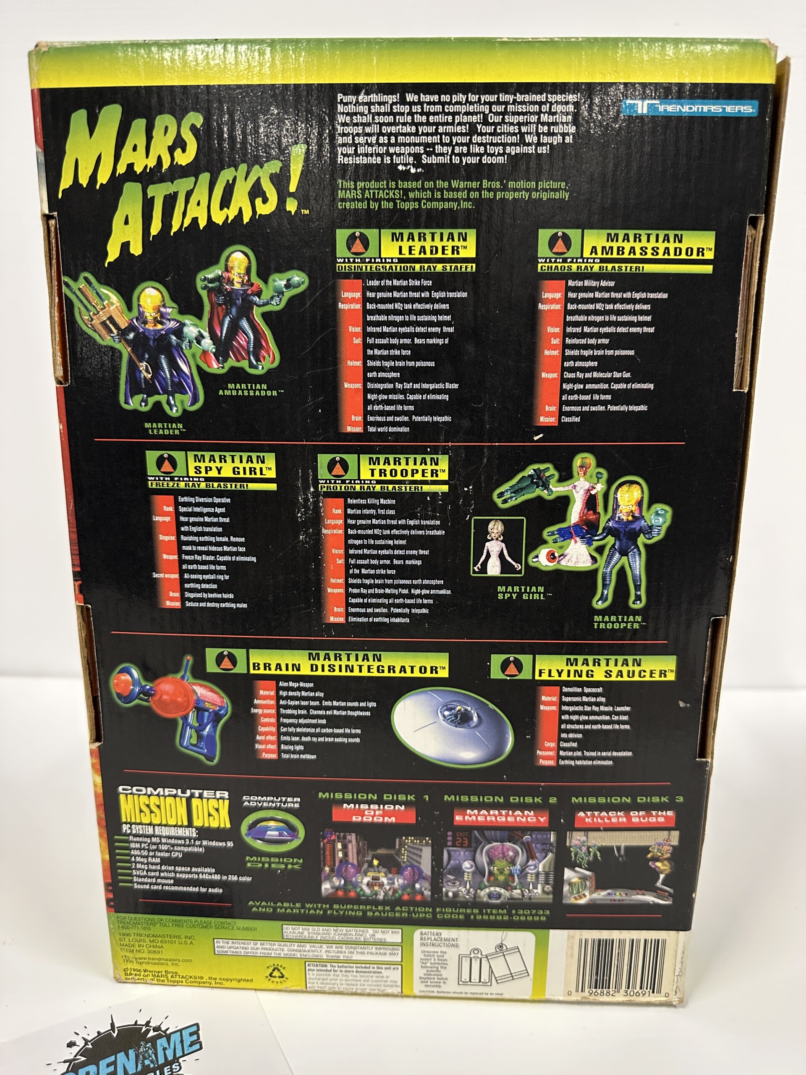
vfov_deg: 71.6
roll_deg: -0.9
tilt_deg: -12.2
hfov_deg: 56.8
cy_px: 538
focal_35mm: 24
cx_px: 403
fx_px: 745
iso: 250
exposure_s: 1/60
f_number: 1.78
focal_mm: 6.86
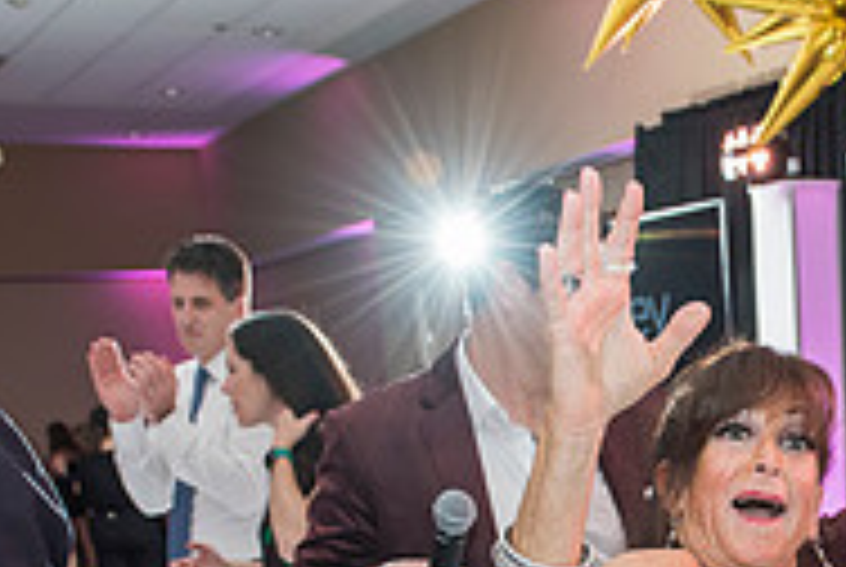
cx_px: 720
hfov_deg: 26.6
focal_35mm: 74
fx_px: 1742
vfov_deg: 17.5
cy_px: 704
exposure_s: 1/100
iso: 1000
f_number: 4.5
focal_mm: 24
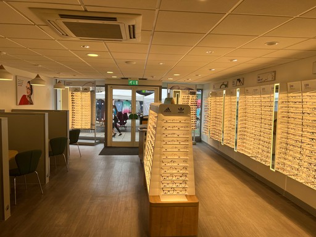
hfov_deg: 67.3
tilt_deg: -5.0
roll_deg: -1.4
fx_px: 237
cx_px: 158
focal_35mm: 26
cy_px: 118
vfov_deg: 53.1
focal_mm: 5.7
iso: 50
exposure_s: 1/544
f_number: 1.5
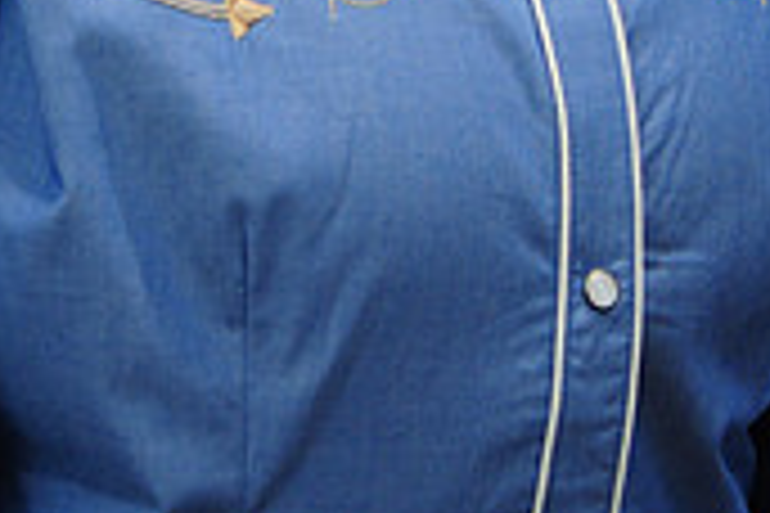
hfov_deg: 5.0
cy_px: -778
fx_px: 8897
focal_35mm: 416
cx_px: 245
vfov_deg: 3.3
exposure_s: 1/125
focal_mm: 82
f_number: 4
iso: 640
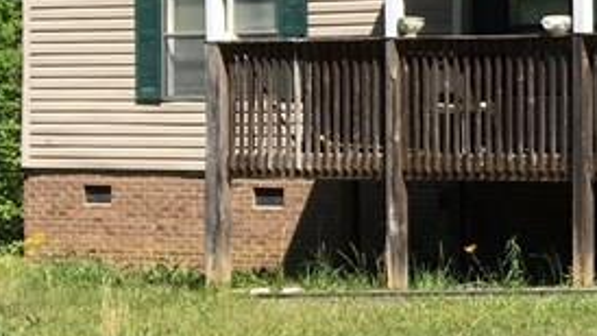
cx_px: 1070
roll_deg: -0.4
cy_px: 148
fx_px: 1868
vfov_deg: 10.3
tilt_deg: -0.5
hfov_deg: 15.6
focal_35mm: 118
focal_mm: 4.15
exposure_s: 1/1241
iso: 25
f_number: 2.2
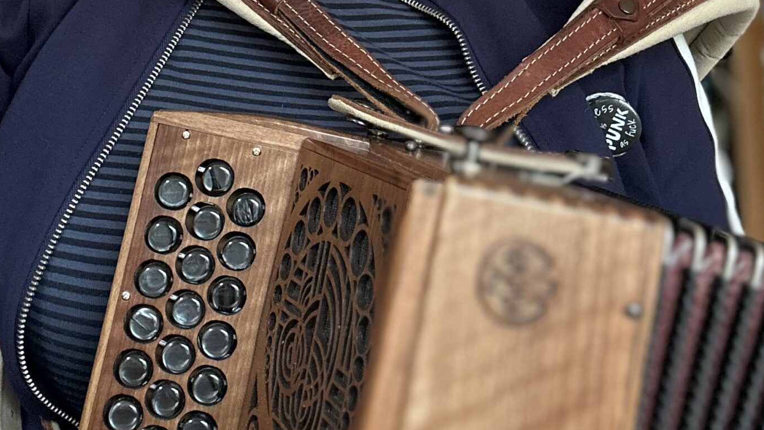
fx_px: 1236
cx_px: 335
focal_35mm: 61
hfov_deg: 34.3
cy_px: -92
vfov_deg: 18.6
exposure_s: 1/60
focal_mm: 2.69
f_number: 1.9
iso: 200
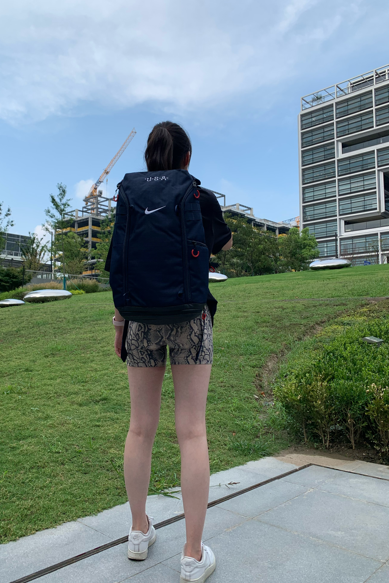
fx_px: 454
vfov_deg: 65.5
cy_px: 286
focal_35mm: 28
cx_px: 166
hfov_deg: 46.3
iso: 25
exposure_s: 1/1032
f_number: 1.8
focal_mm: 4.25
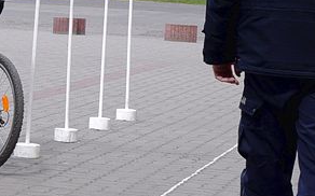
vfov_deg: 7.0
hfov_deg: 11.1
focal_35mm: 187
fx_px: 1604
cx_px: 8
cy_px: 34
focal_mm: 42
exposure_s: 1/400
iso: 500
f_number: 10
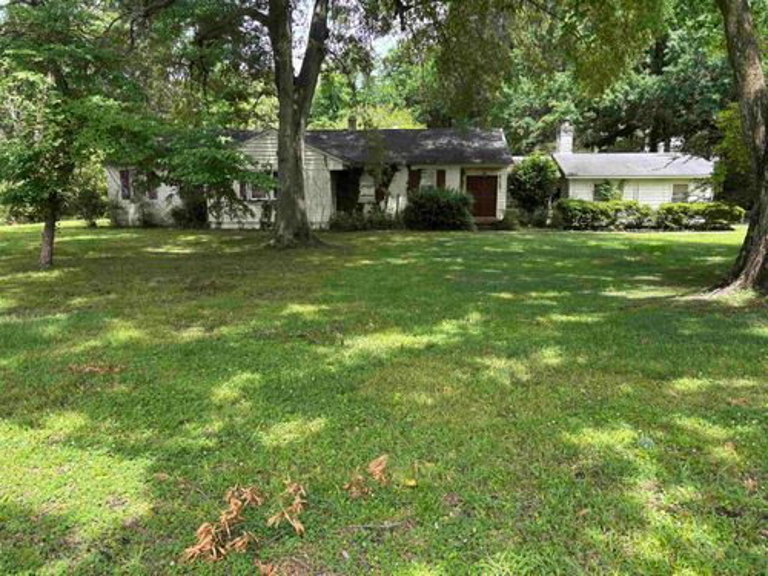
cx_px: 384
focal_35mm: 26
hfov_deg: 67.3
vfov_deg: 53.1
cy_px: 288
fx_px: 577
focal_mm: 5.96
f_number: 1.6
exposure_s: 1/608
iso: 50
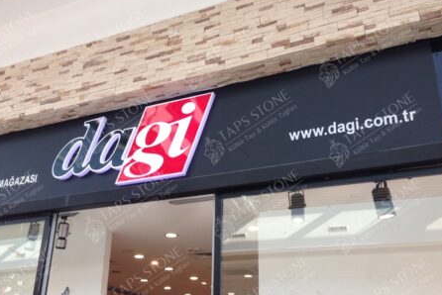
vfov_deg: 32.6
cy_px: 168
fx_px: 504
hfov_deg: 47.2
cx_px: 190
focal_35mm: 41
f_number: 2.4
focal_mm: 4.12
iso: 64
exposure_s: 1/60
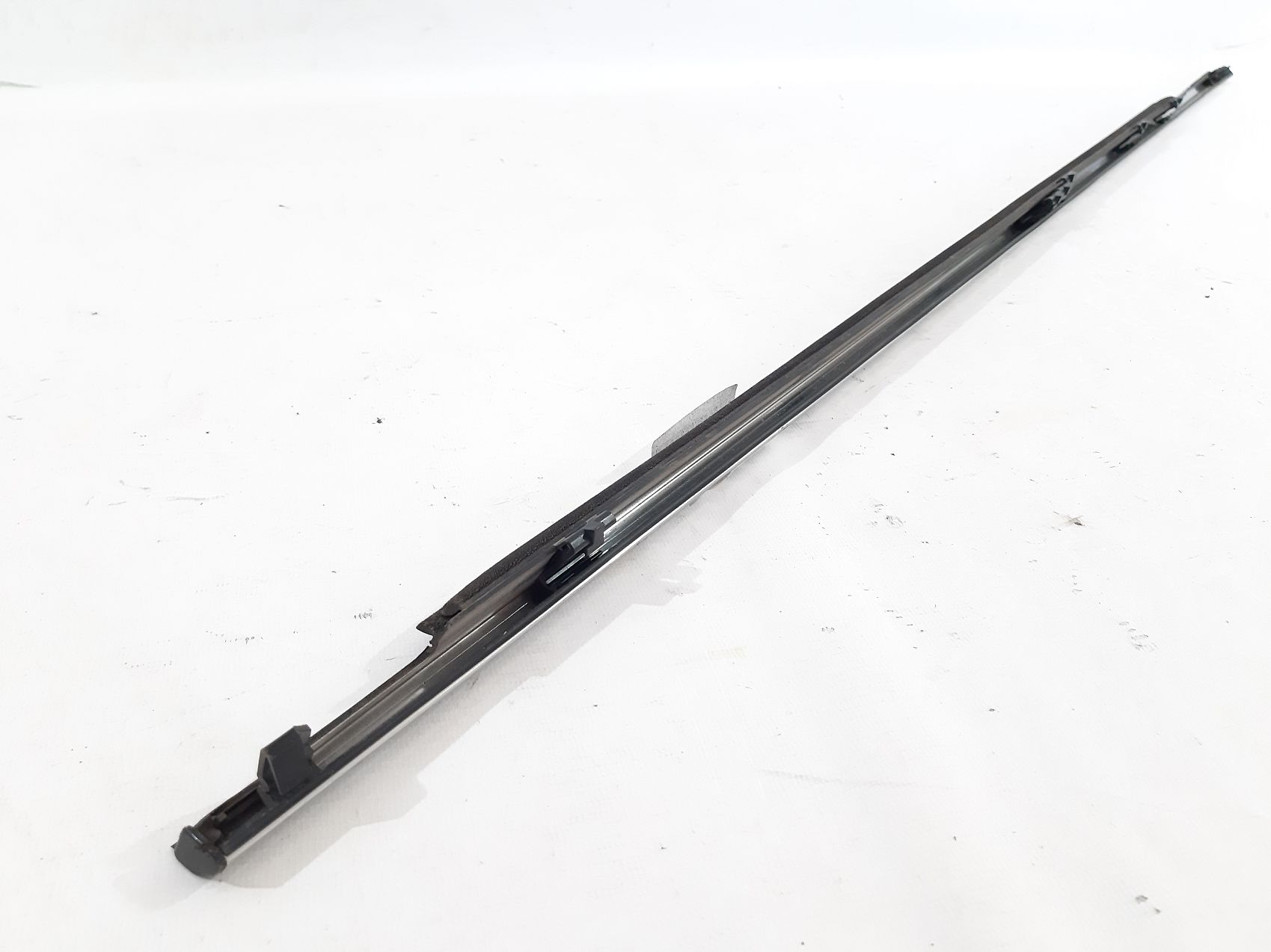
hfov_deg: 65.3
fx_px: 991
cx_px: 636
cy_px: 476
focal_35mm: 27
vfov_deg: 51.3
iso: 200
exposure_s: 1/50
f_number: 1.7
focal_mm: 3.93
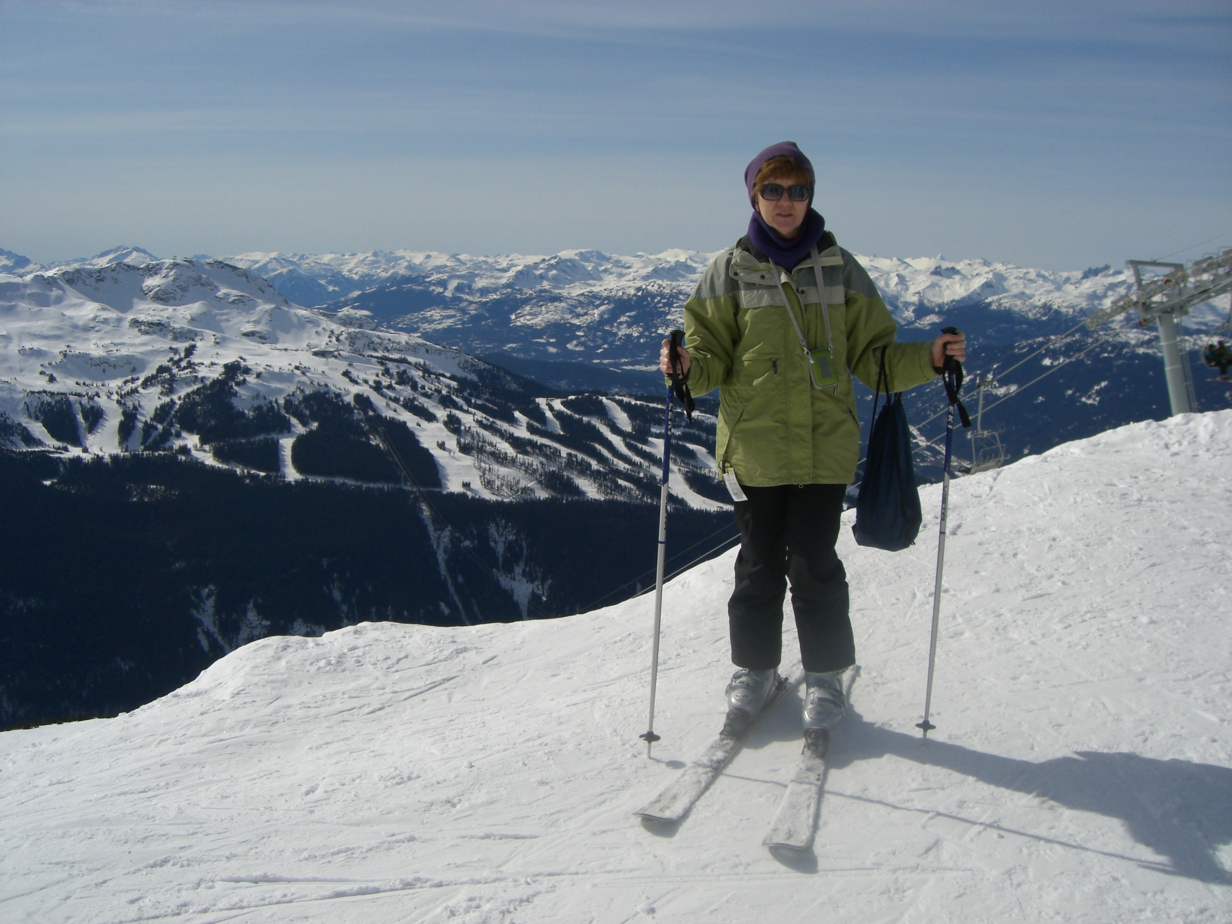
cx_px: 616
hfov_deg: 49.0
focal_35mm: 38
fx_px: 1352
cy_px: 462
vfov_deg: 37.7
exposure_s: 1/2000
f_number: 4.3
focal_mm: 6.2
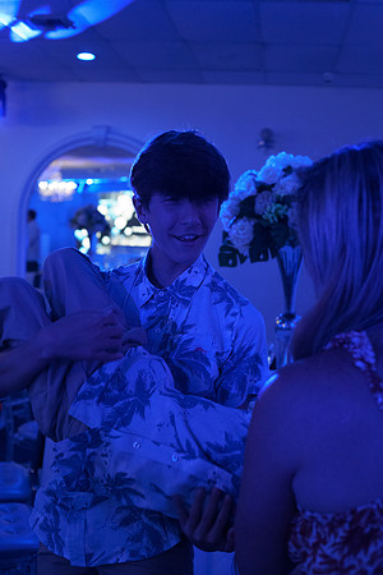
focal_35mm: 50
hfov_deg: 27.0
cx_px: 192
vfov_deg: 39.6
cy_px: 288
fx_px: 798
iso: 5000
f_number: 4.5
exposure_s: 1/60
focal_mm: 50
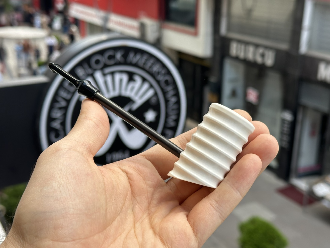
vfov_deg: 30.3
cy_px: 124
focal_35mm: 48
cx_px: 165
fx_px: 458
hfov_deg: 39.7
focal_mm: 6.86
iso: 64
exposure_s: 1/642
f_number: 1.78
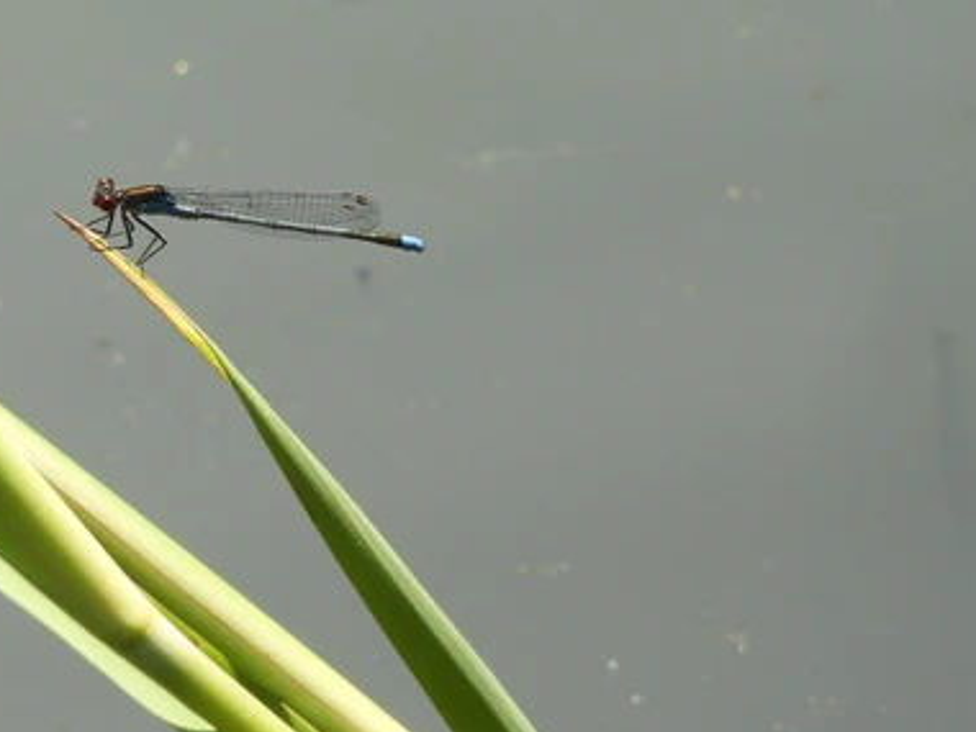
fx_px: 40347
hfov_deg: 1.4
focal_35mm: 1431
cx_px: 167
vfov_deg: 1.0
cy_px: 182
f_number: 6.3
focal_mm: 152
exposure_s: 1/250
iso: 100
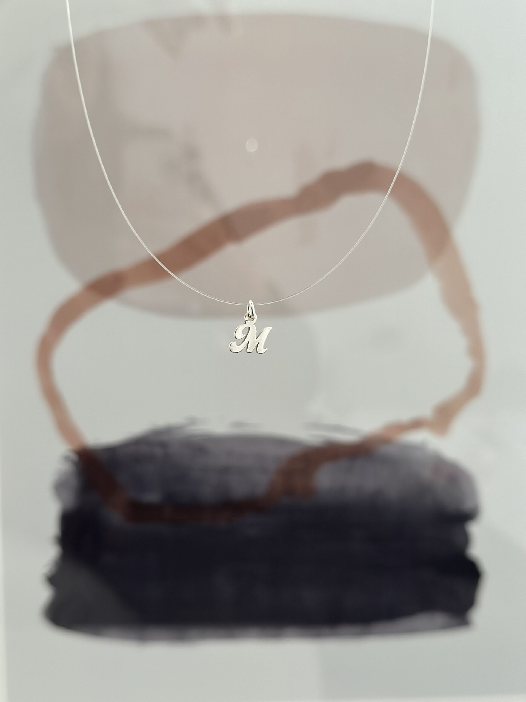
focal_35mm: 48
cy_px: 351
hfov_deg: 30.3
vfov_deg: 39.7
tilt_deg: -18.2
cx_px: 263
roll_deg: -1.5
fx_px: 972
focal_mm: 6.86
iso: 125
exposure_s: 1/80
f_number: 1.78
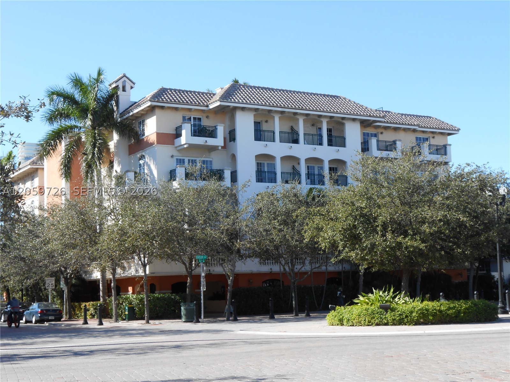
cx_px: 255
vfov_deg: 26.1
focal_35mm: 56
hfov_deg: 34.3
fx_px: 825
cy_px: 191
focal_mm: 10
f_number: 5.2
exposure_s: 1/200
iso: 80
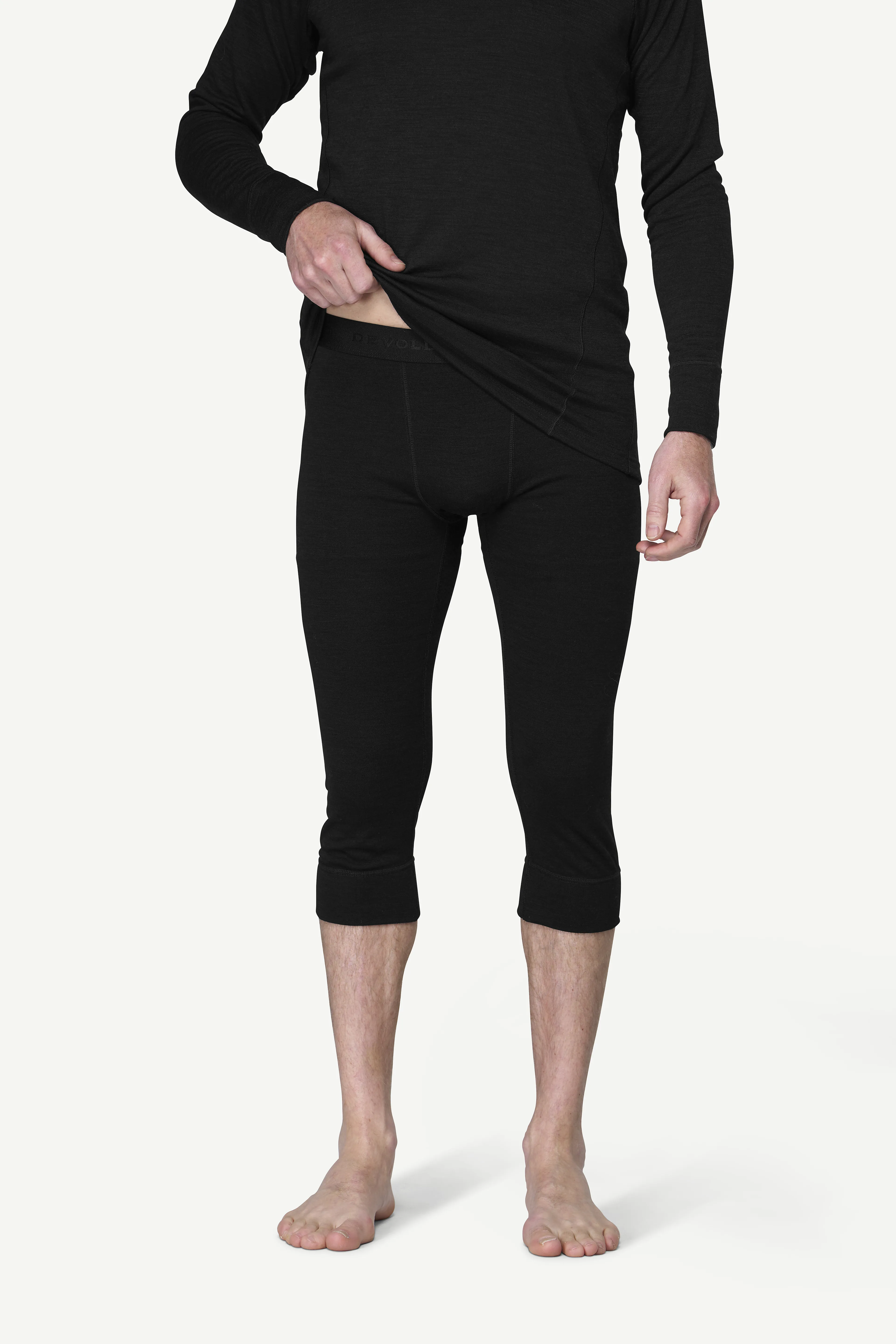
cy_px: 672
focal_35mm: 109
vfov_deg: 18.8
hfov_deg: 12.6
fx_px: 4069
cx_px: 448
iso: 100
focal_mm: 109
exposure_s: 1/50
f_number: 5.6
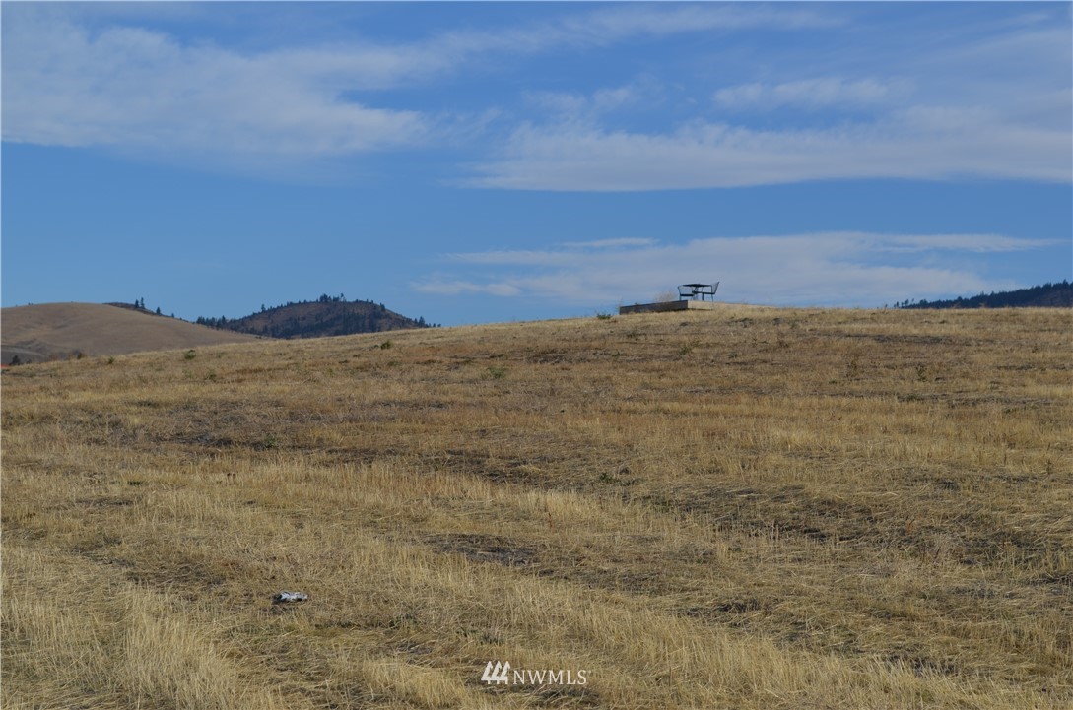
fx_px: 2454
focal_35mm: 82
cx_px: 536
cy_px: 355
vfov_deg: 16.5
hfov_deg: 24.7
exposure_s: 1/320
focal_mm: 55
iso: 100
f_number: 9
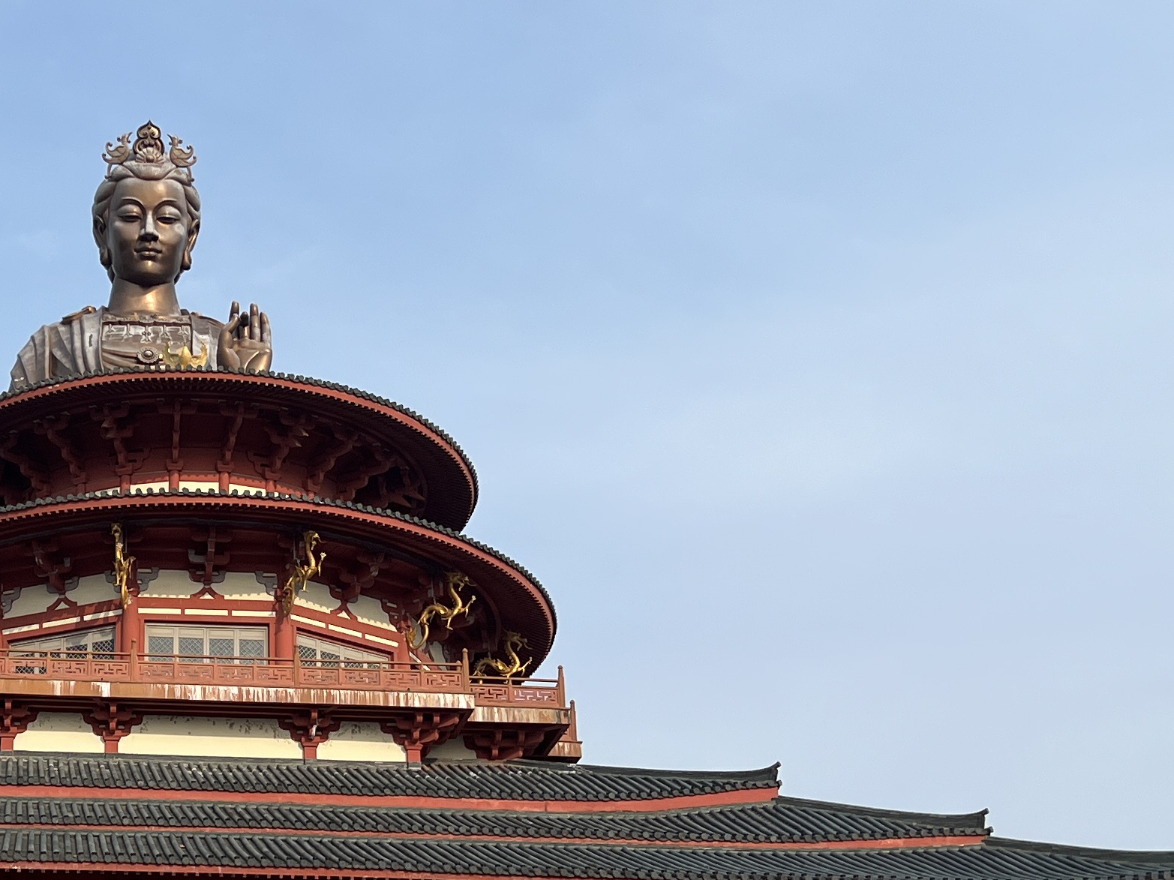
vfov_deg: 21.8
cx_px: 141
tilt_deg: +21.1
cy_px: 592
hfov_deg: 28.0
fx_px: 2272
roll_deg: -0.3
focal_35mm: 67
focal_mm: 5.7
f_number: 1.5
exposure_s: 1/4115
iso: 50
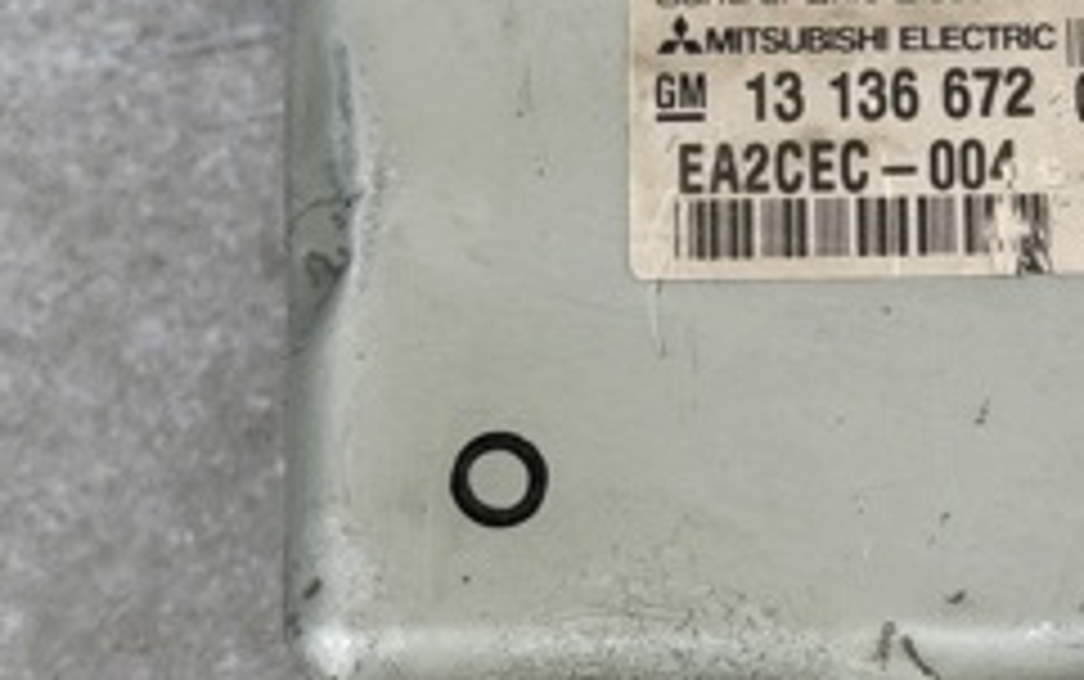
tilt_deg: -74.2
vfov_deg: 9.7
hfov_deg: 15.2
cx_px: 1030
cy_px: 187
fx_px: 3991
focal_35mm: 135
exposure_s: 1/452
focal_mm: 6.76
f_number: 1.78
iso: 64
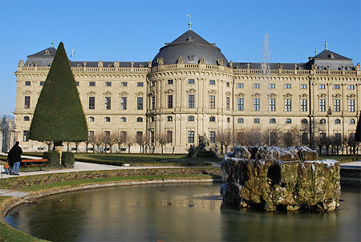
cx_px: 180
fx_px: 392
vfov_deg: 34.4
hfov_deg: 49.5
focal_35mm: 39
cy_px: 121
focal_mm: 26
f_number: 8
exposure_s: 1/250
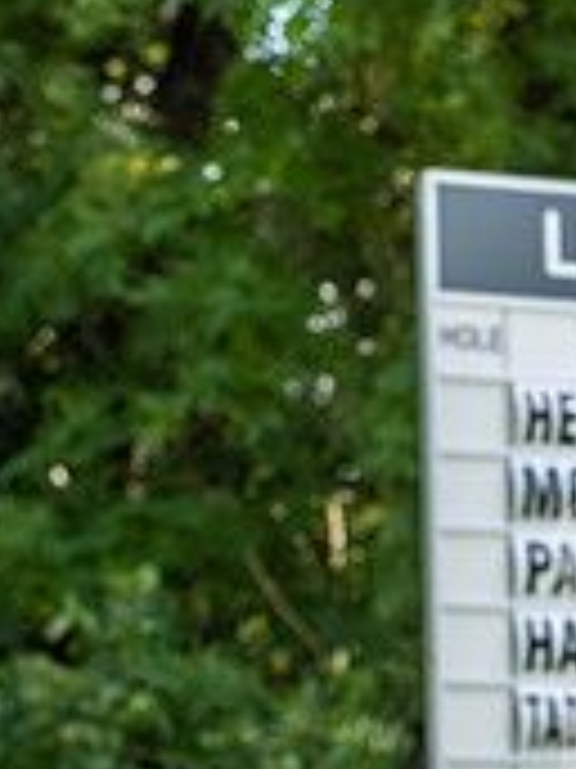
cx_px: 1143
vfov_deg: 7.5
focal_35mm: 261
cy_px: 825
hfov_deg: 5.6
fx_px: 5798
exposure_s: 1/200
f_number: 8
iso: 200
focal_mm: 80
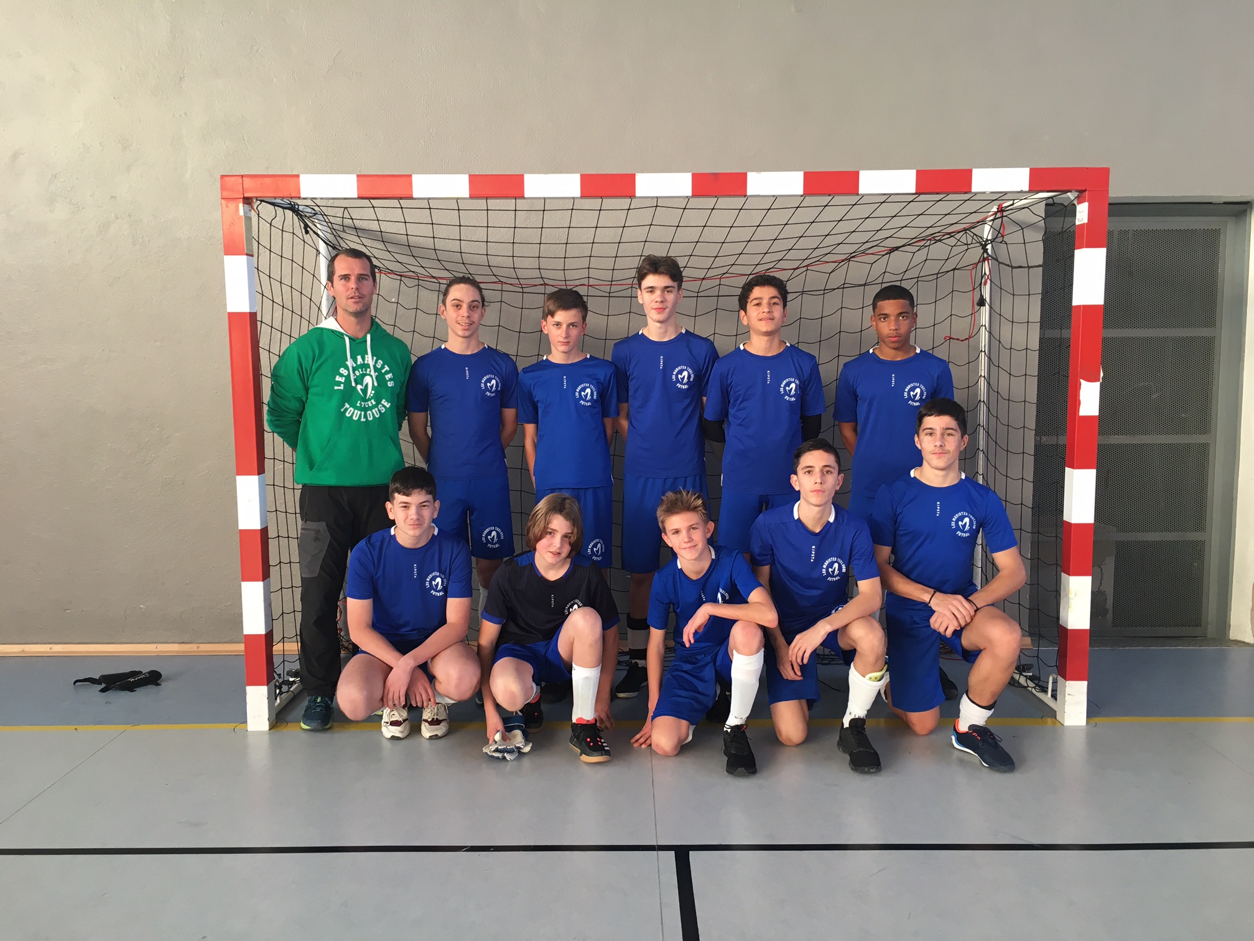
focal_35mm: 29
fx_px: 1051
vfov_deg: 48.2
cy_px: 470
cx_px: 627
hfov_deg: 61.7
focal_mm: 4.15
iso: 64
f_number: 2.2
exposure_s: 1/33
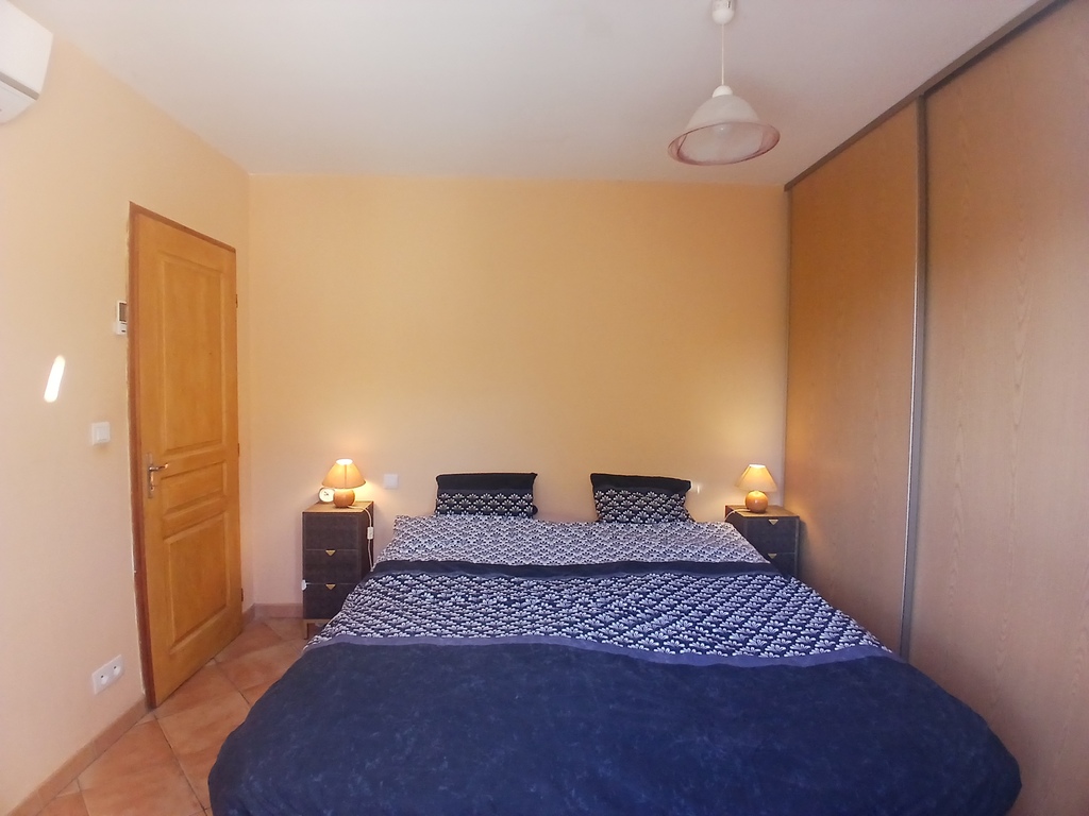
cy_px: 408
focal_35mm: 17
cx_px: 544
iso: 100
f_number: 2.2
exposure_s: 1/50
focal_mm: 1.4
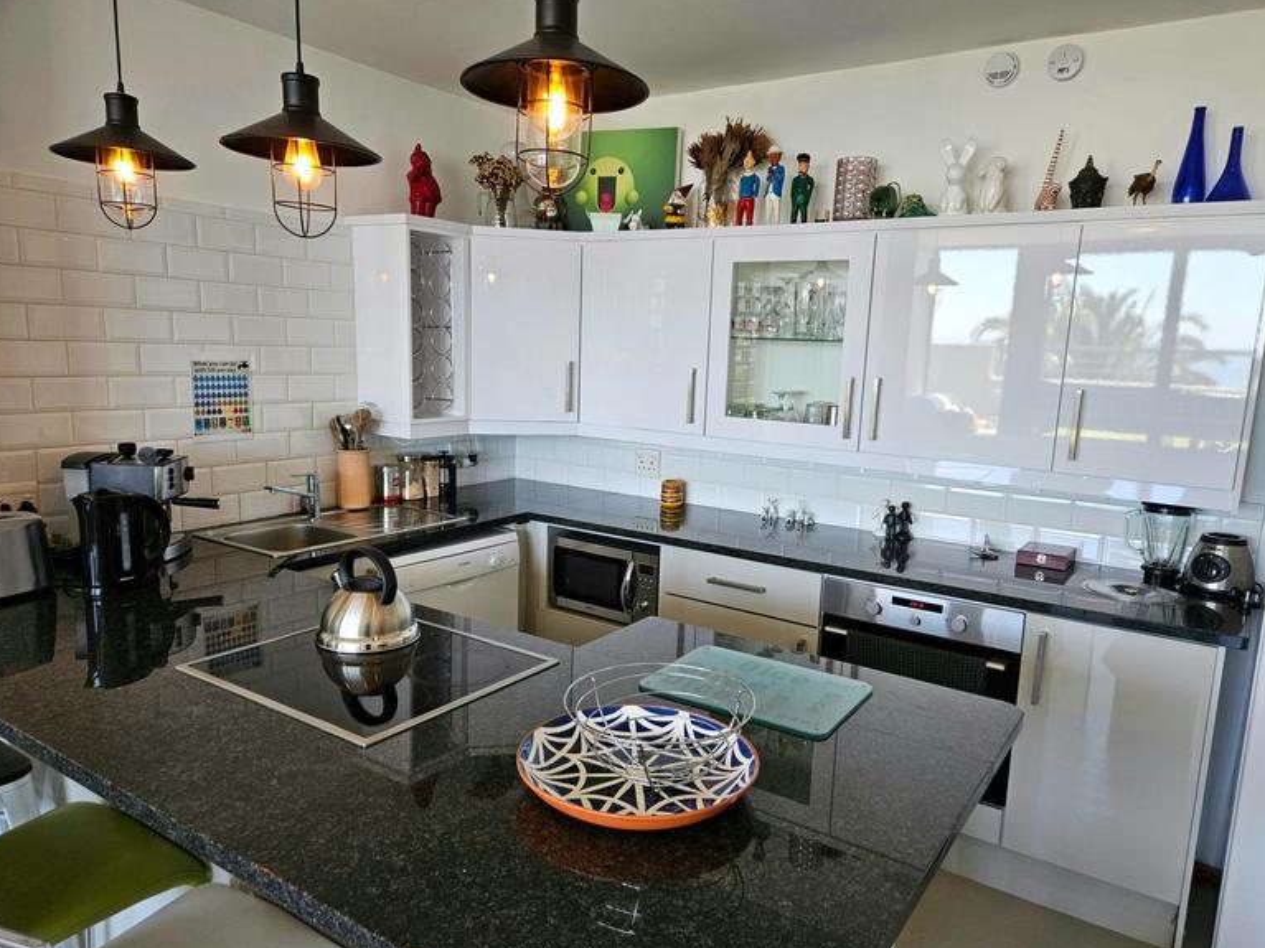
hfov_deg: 71.6
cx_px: 648
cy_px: 486
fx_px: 877
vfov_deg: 56.8
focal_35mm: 24
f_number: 1.8
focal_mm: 5.4
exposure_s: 1/100
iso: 80
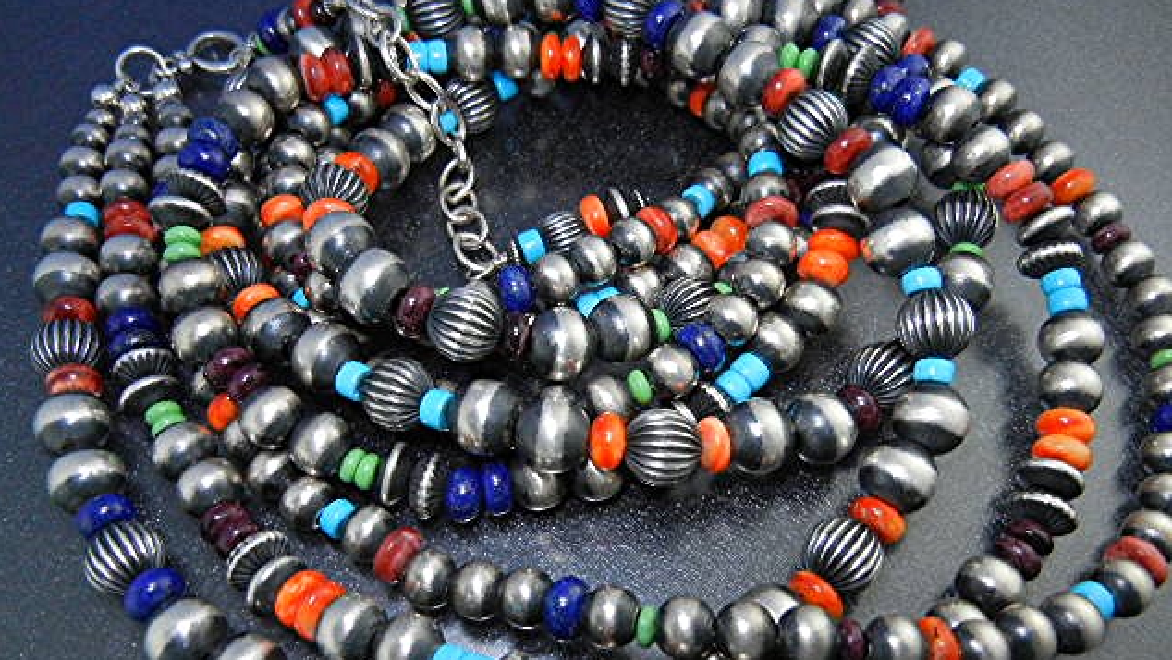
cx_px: 582
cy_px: 375
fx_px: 1026
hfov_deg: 59.5
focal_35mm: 33
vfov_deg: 35.6
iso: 686
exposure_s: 1/30
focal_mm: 5.4
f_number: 7
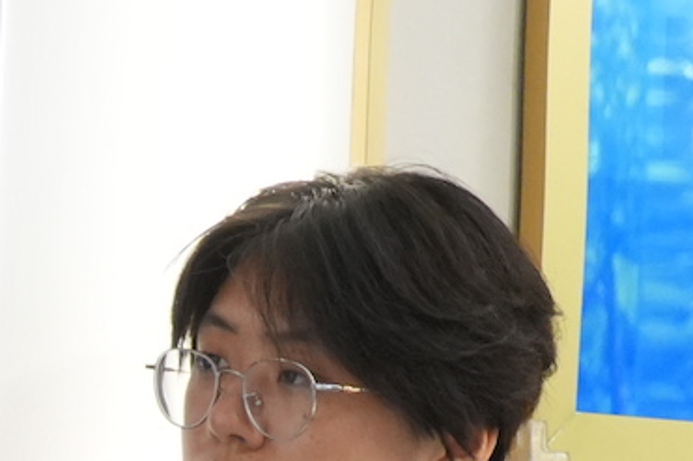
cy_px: 1033
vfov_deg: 5.0
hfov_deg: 7.2
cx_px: -1068
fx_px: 5131
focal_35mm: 267
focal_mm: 33
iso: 2000
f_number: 4
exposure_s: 1/160
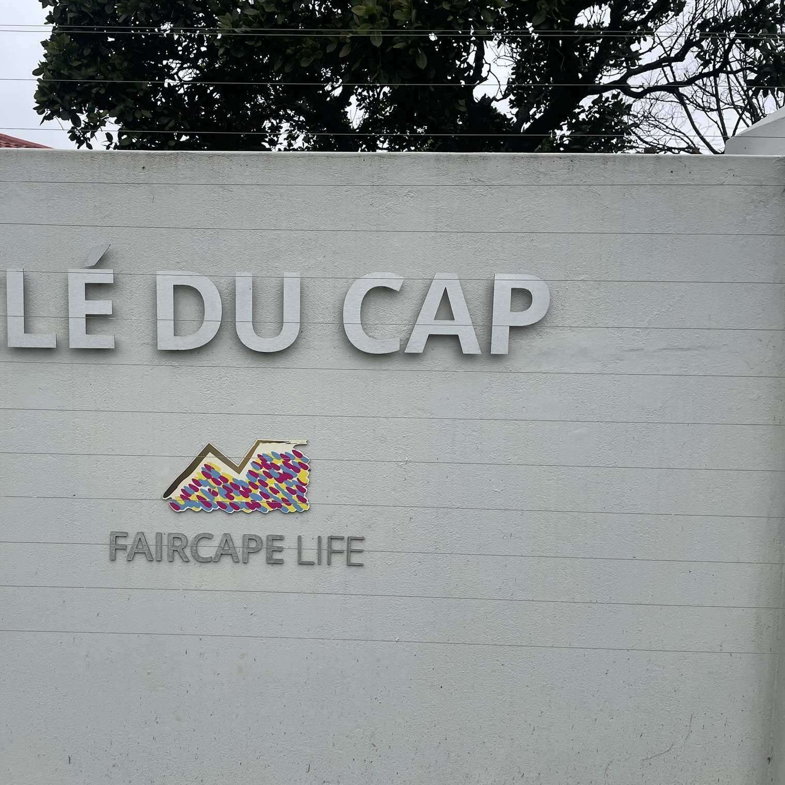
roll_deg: -0.2
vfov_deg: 52.5
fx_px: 795
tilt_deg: -5.0
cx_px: 256
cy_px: 396
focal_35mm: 31
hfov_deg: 51.5
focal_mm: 4.2
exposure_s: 1/2020
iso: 32
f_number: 1.6
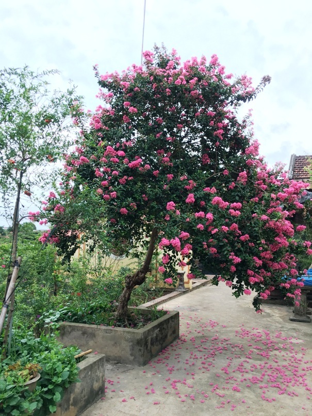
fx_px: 348
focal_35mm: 29
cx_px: 156
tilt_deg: +7.3
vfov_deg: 61.6
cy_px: 208
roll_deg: -1.9
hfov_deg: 48.3
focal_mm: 4.15
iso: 25
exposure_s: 1/33
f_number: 2.2
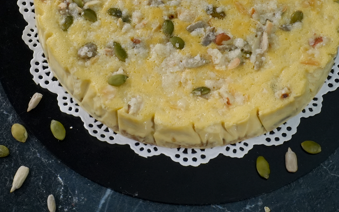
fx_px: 647
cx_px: 174
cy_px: 1
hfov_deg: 29.4
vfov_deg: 18.2
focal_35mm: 70
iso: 1250
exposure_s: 1/320
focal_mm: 24
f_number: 6.3
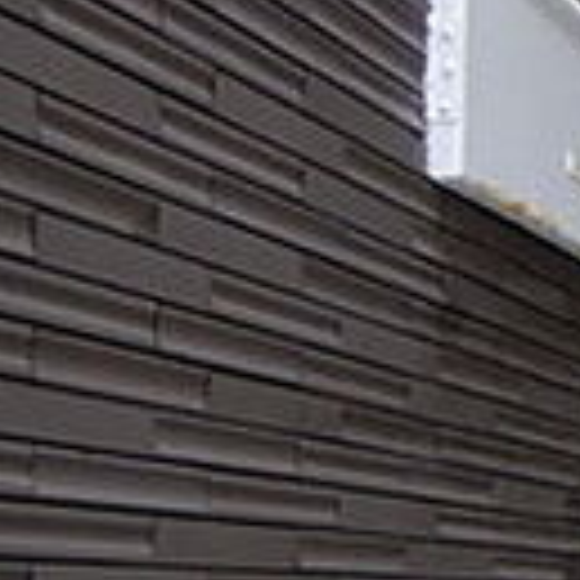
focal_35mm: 105
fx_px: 1990
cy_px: 598
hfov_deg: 14.4
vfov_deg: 16.2
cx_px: 1075
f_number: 2.8
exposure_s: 1/30
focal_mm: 4.3
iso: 360
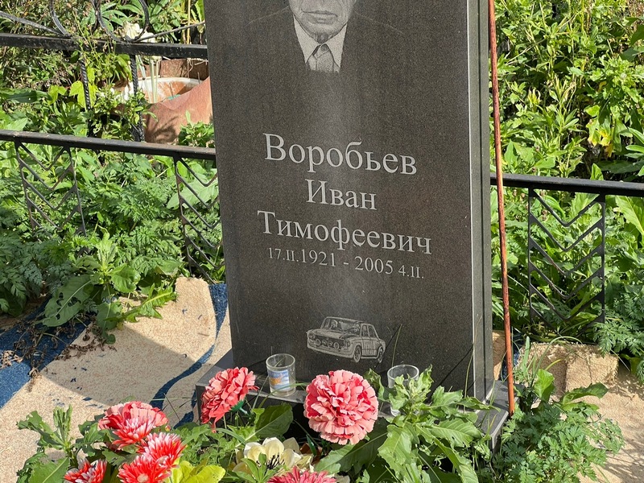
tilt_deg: -21.3
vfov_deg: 19.1
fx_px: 1433
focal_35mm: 77
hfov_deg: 25.3
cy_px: 242
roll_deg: +5.8
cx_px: 322
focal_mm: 9
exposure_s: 1/374
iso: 32
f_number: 2.8
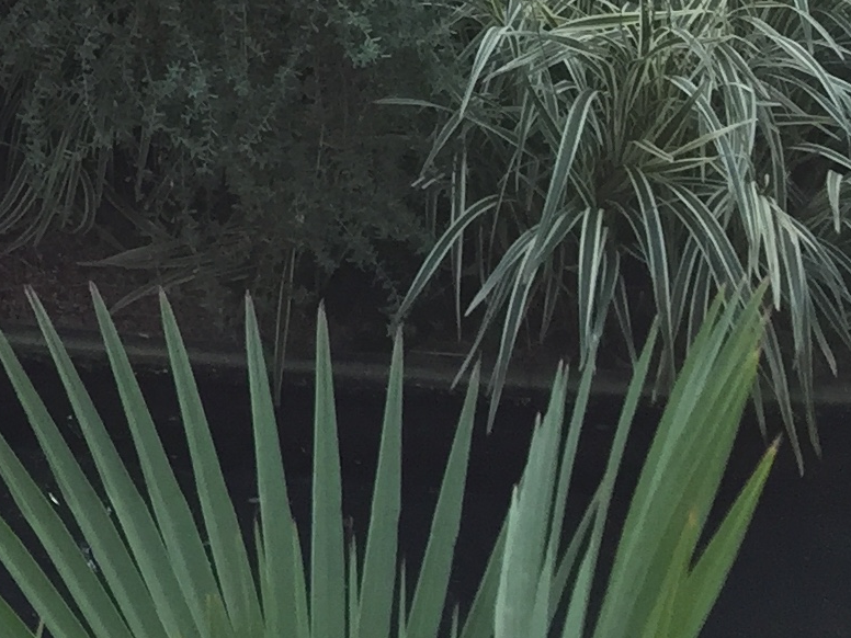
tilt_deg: -6.0
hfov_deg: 14.2
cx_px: -697
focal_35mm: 122
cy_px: -697
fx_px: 2999
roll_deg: +0.2
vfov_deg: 10.9
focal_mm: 4.15
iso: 50
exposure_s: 1/120
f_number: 2.2
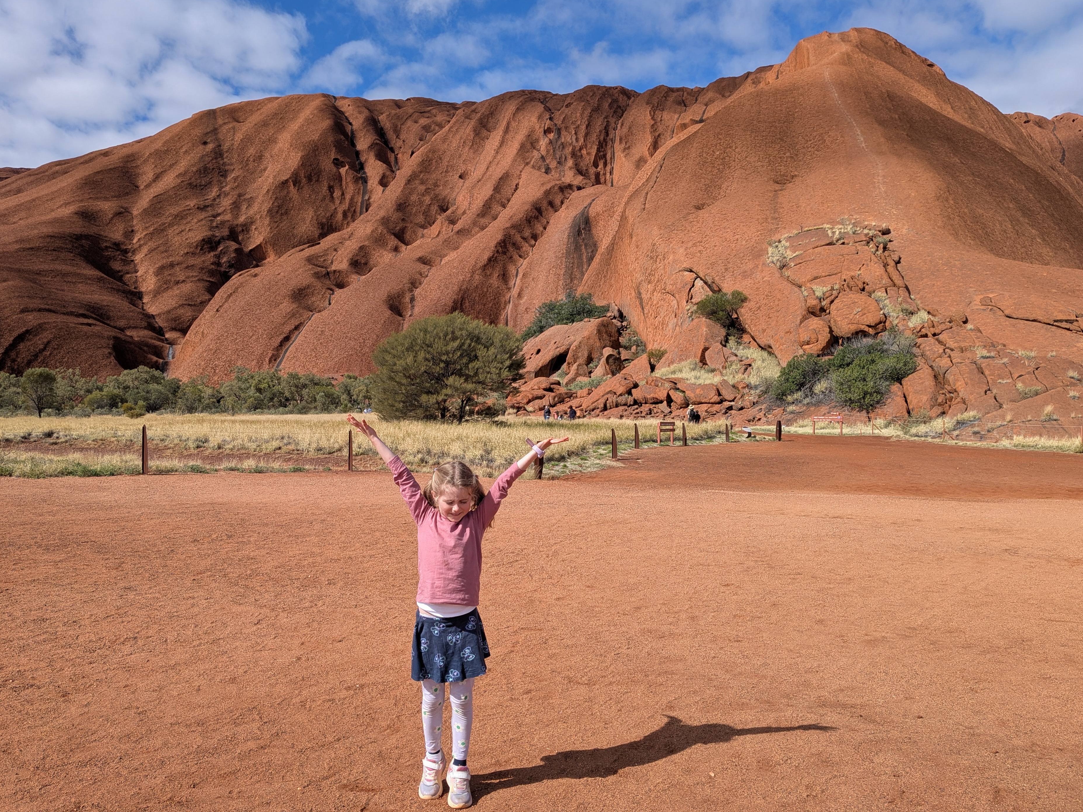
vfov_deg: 53.1
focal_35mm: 26
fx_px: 813
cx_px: 501
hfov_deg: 67.2
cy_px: 414
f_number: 1.7
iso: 29
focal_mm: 4.53
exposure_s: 1/2096
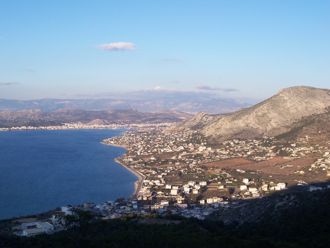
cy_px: 124
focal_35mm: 53
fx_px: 505
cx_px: 165
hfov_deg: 36.2
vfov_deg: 27.5
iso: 80
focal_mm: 8.7
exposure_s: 1/634
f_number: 3.2
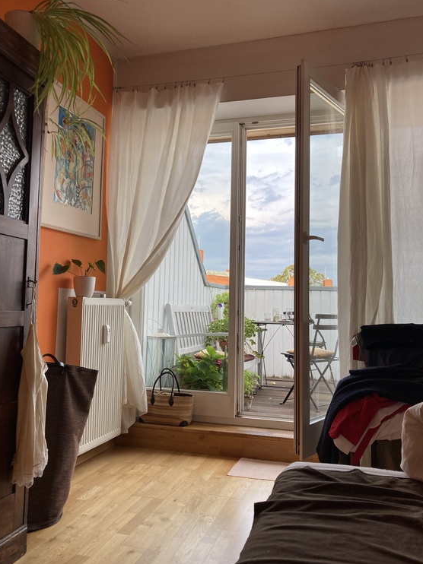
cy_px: 275
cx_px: 209
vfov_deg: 61.7
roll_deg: -0.7
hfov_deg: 48.2
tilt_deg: +6.0
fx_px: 473
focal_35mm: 29
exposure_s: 1/121
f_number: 1.8
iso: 32
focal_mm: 3.99
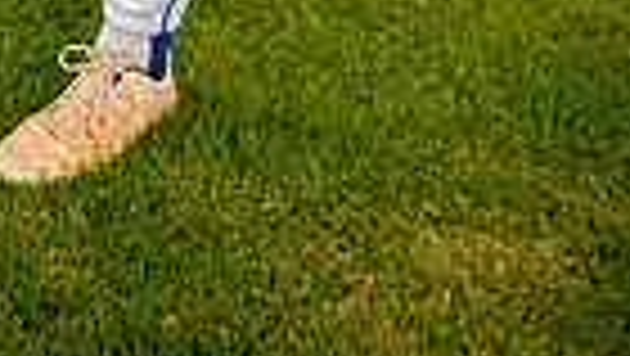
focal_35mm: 141
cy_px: -613
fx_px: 2357
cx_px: 189
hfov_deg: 15.2
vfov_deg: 7.8
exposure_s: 1/250
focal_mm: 42
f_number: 5.6
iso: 200
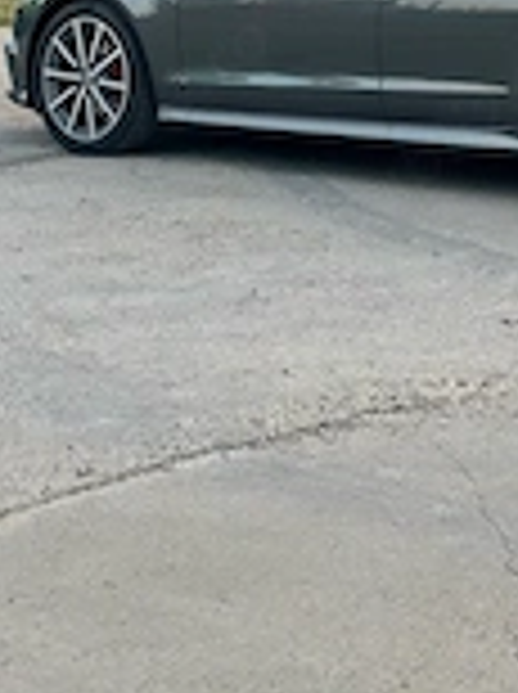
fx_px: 2501
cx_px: 563
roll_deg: -0.4
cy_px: -166
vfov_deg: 15.2
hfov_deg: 11.7
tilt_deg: -0.9
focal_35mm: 125
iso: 80
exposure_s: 1/274
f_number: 1.78
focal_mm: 6.86
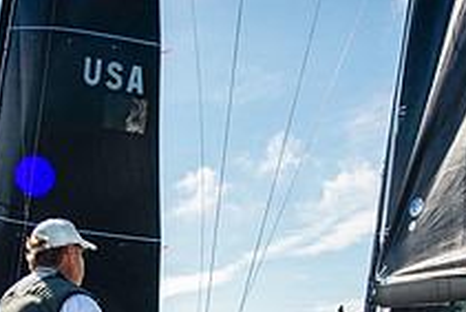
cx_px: 183
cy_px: 426
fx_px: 570
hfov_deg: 44.2
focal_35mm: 44
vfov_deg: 25.4
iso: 320
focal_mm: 16
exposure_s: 1/1600
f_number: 5
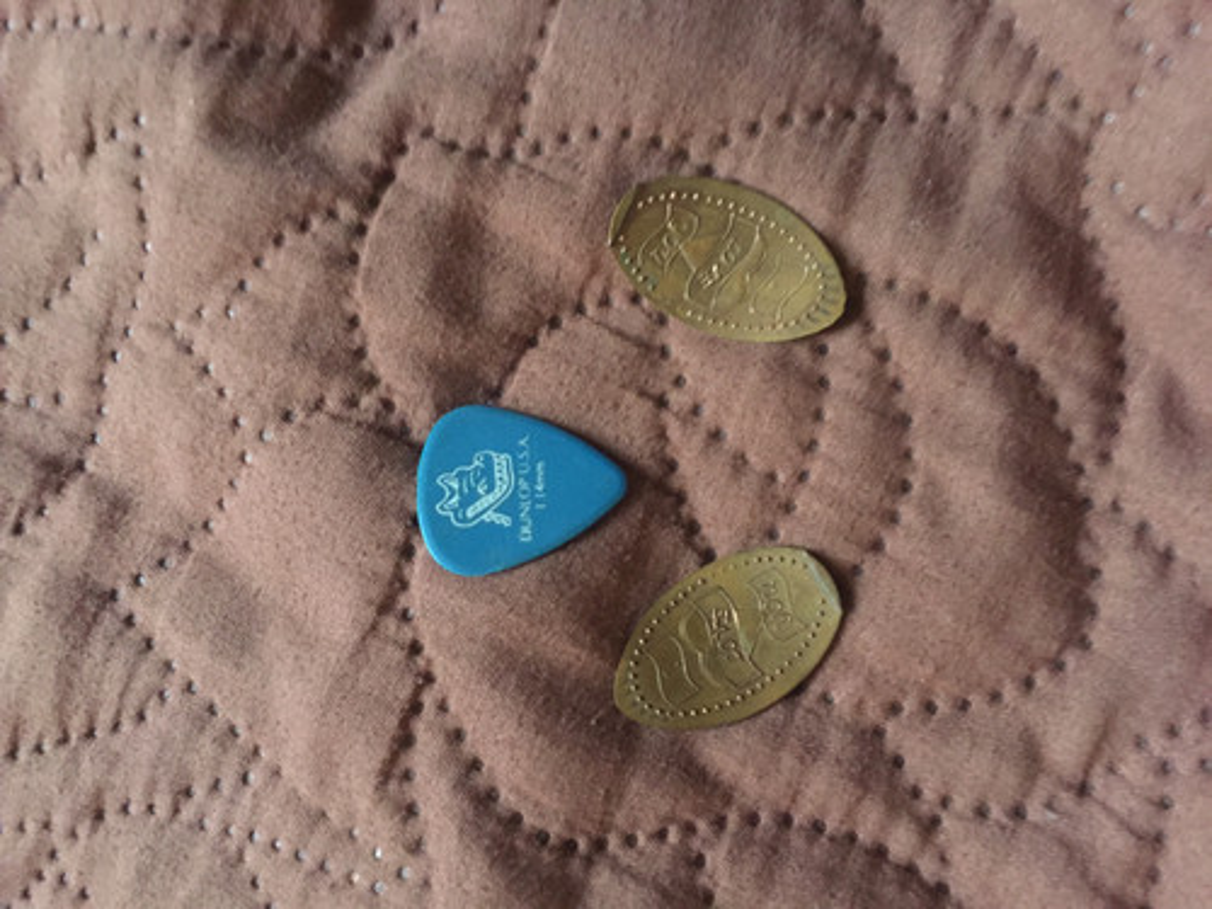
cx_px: 606
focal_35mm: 29
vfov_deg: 48.2
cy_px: 454
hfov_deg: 61.7
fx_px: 1015
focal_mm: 4.15
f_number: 2.2
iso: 640
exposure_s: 1/17
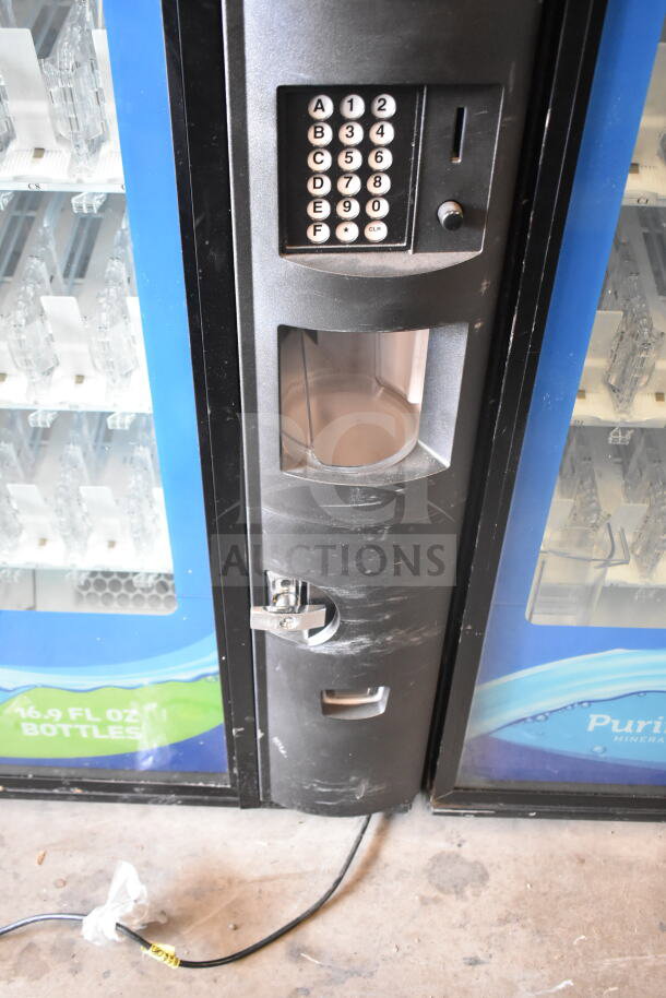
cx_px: 333
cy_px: 499
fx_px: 957
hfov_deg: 38.4
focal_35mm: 34
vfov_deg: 55.1
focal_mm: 23
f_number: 3.8
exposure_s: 1/40
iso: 2800
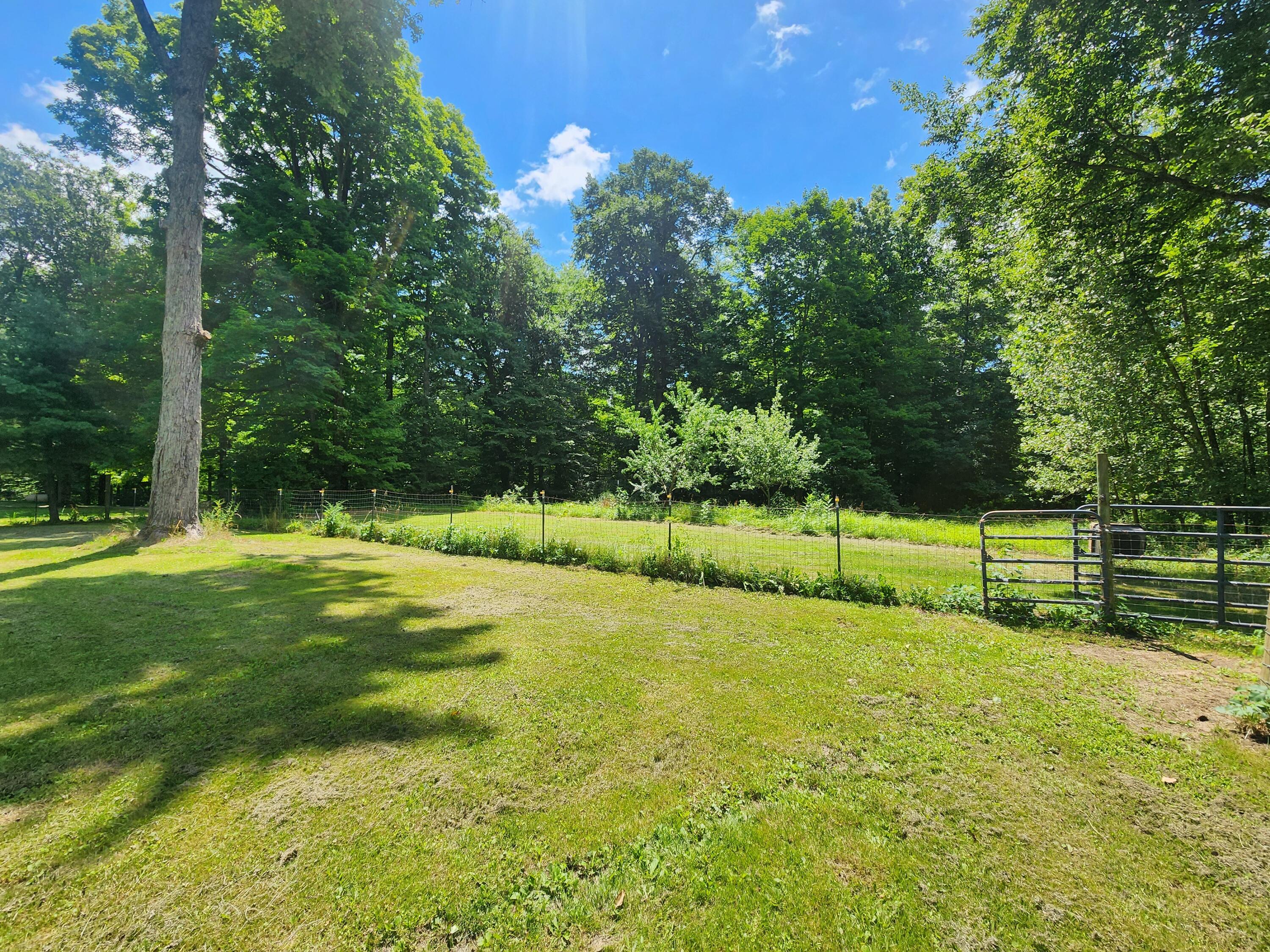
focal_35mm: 13
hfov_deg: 106.2
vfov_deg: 89.9
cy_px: 476
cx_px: 635
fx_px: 477
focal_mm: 2.2
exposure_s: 1/1258
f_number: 2.2
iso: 50
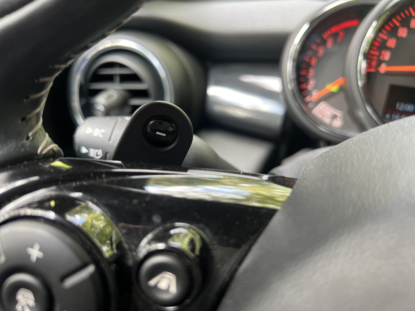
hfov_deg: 67.3
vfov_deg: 53.1
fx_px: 312
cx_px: 208
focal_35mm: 26
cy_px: 156
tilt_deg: -28.4
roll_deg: -1.0
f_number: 1.5
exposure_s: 1/60
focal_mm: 5.7
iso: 160
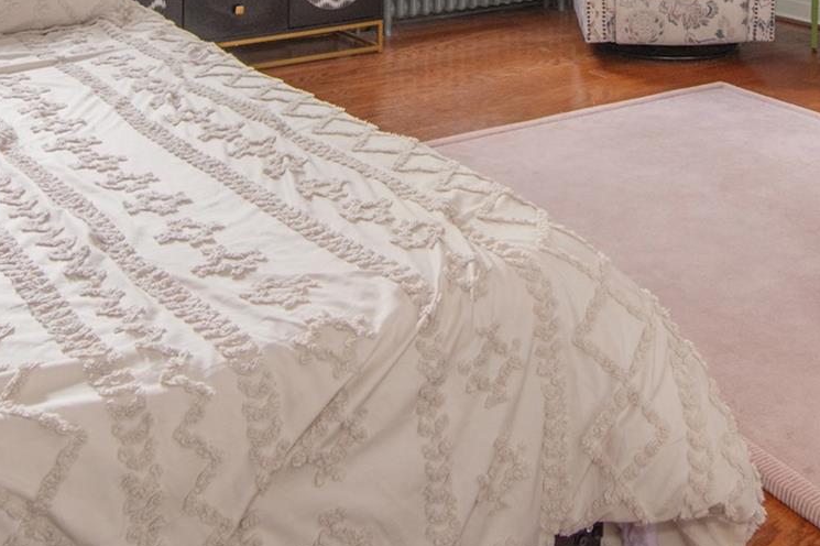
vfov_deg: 25.3
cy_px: -176
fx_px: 1033
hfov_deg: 42.8
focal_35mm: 45
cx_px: 540
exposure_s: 1/40
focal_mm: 11
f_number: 8
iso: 640
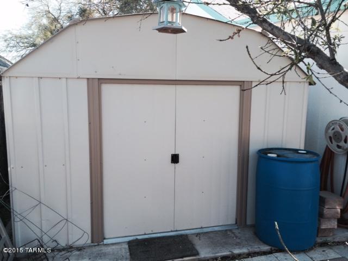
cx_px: 174
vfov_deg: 46.8
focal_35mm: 30
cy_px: 130
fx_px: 302
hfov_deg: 60.0
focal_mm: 4.12
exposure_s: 1/391
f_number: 2.2
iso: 32
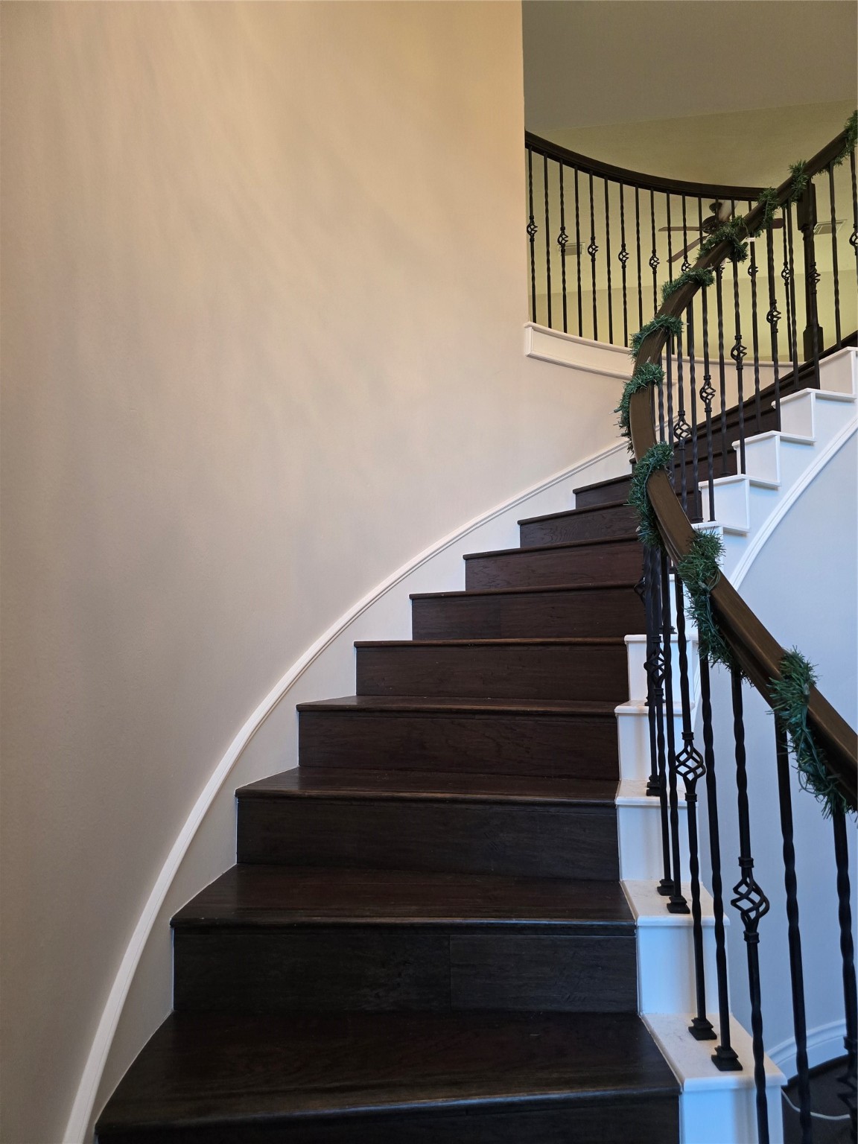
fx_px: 760
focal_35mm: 23
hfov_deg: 58.9
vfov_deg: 73.9
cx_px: 429
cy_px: 572
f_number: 1.7
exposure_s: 1/120
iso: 500
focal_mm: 6.3
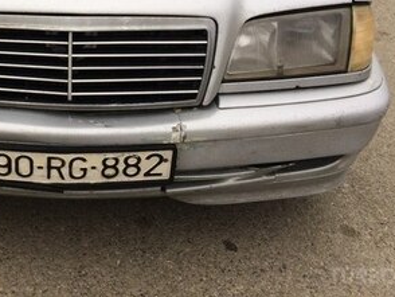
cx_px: -7
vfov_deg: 21.4
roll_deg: +1.0
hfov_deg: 27.9
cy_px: -33
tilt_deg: -21.0
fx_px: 742
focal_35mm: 65
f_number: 2.2
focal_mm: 4.15
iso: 40
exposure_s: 1/562
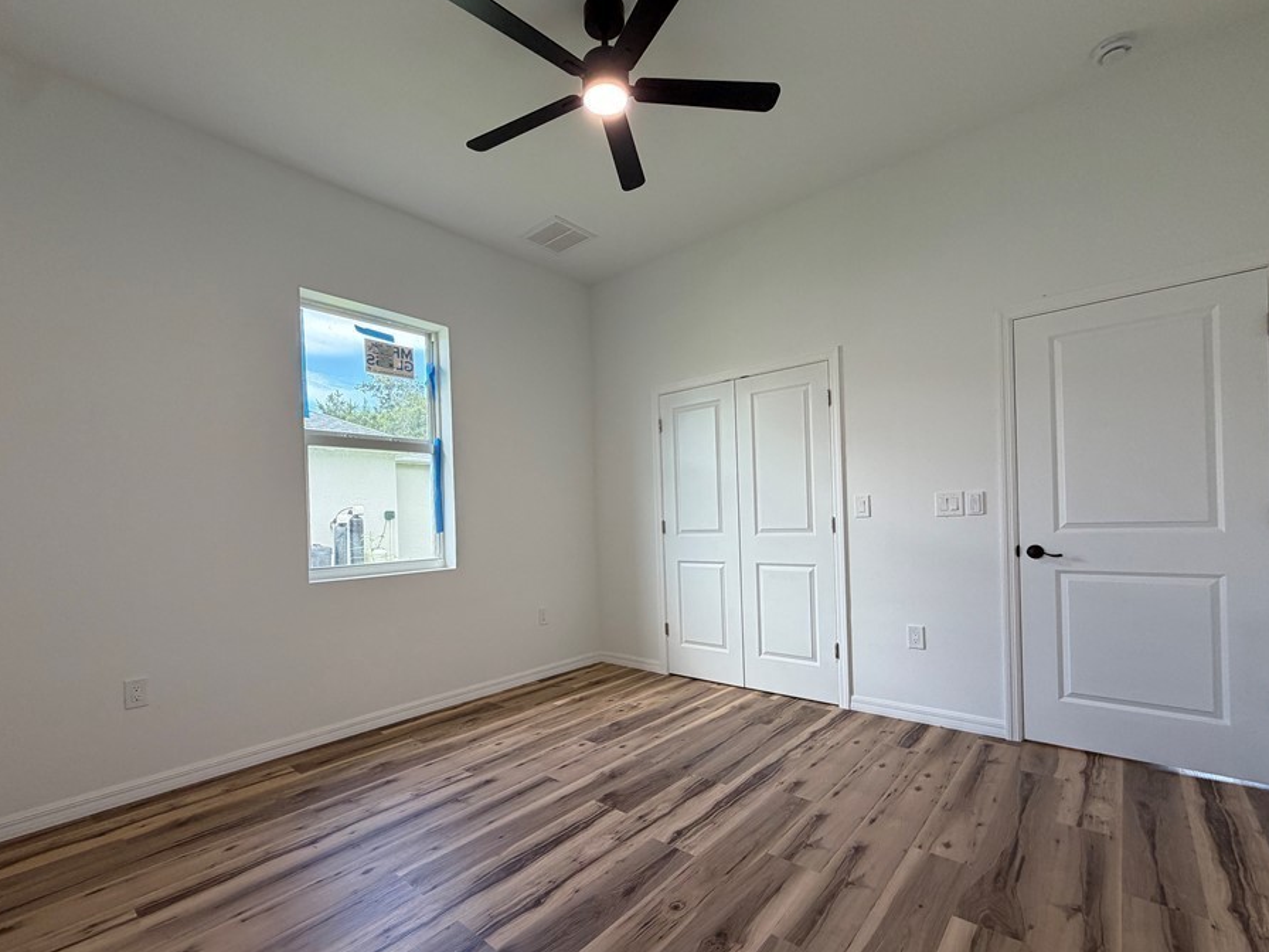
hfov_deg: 94.4
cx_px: 602
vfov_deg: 77.9
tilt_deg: +0.4
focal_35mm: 16
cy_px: 521
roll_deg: +2.4
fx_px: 587
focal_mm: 2.22
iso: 160
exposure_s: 1/111
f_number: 2.2
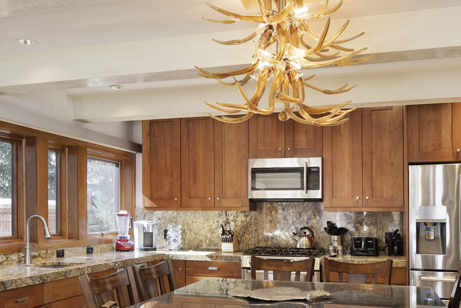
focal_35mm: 38
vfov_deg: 34.5
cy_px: 222
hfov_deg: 50.7
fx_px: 487
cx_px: 225
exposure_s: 1/200
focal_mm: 17
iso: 1000
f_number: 7.1
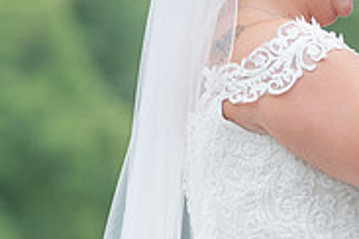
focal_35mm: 732
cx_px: 576
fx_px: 7299
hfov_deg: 2.8
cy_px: 138
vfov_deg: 1.9
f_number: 4
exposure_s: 1/200
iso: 160
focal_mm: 198
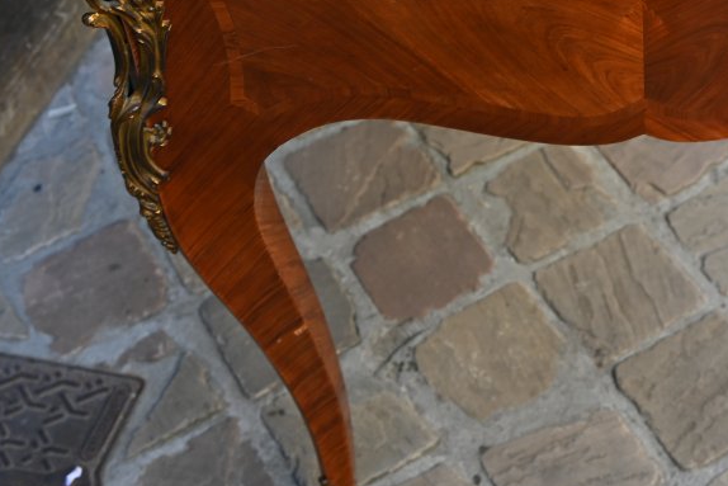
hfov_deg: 27.5
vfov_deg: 19.1
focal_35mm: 71
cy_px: 93
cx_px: 670
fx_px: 1427
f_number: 4.5
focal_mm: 22.5
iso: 100
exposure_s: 1/80
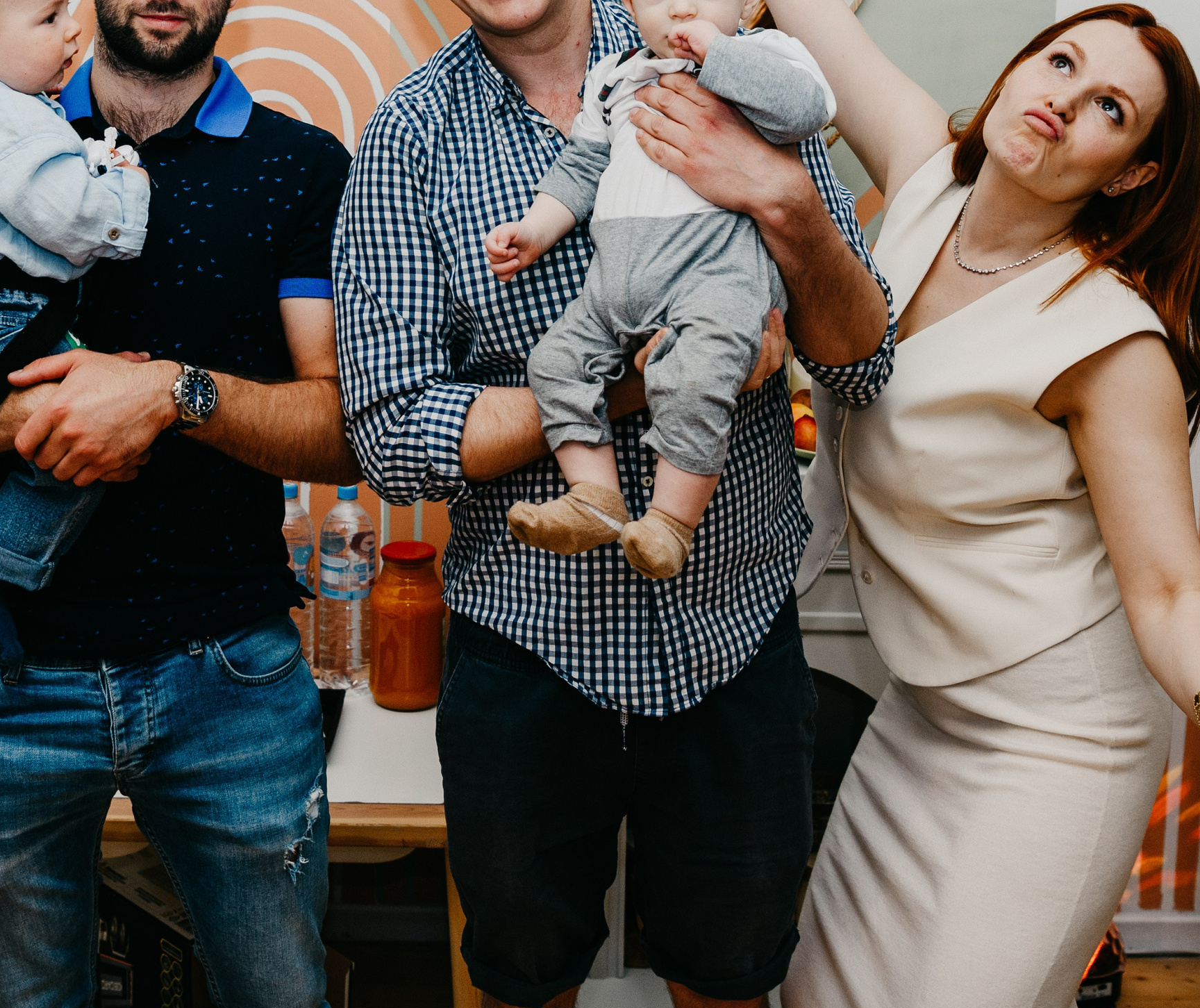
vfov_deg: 29.4
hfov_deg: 35.7
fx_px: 1847
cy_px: 114
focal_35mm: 51
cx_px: 419
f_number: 3.5
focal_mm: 24
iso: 250
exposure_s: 1/160
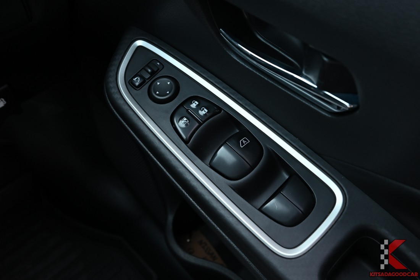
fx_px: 420
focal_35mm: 36
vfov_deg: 36.9
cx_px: 210
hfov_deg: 53.1
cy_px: 140
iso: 400
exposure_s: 1/45
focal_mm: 24
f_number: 5.6
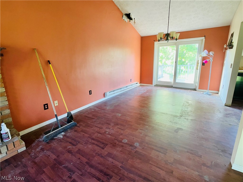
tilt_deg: -13.1
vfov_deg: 53.1
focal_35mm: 26
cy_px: 91
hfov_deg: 67.3
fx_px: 183
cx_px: 122
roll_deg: +1.0
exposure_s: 1/60
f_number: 1.6
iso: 400
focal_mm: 4.2
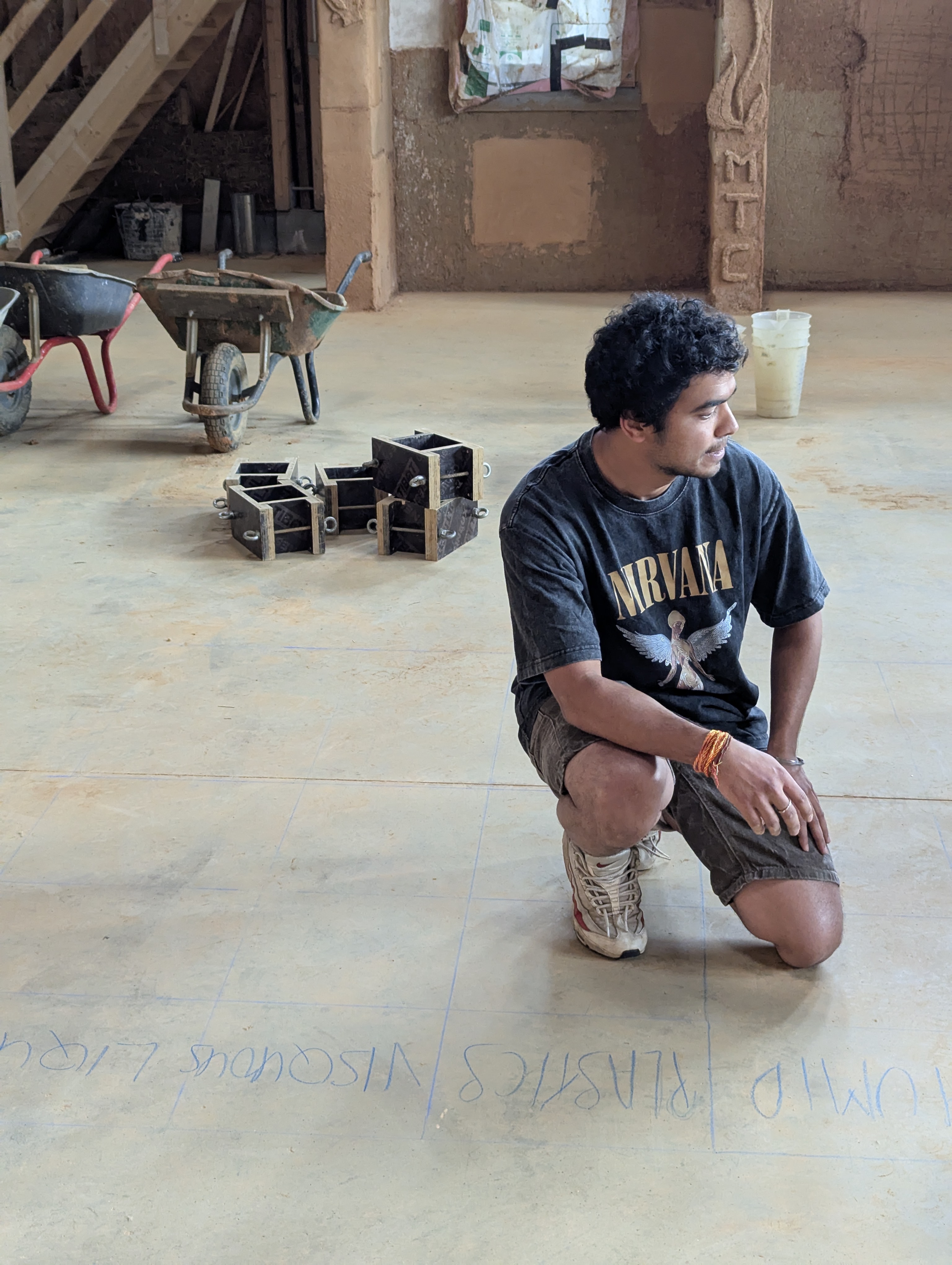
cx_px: 476
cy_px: 632
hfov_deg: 30.3
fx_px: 1756
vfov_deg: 39.6
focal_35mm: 48
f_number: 1.85
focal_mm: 6.81
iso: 436
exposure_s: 1/117
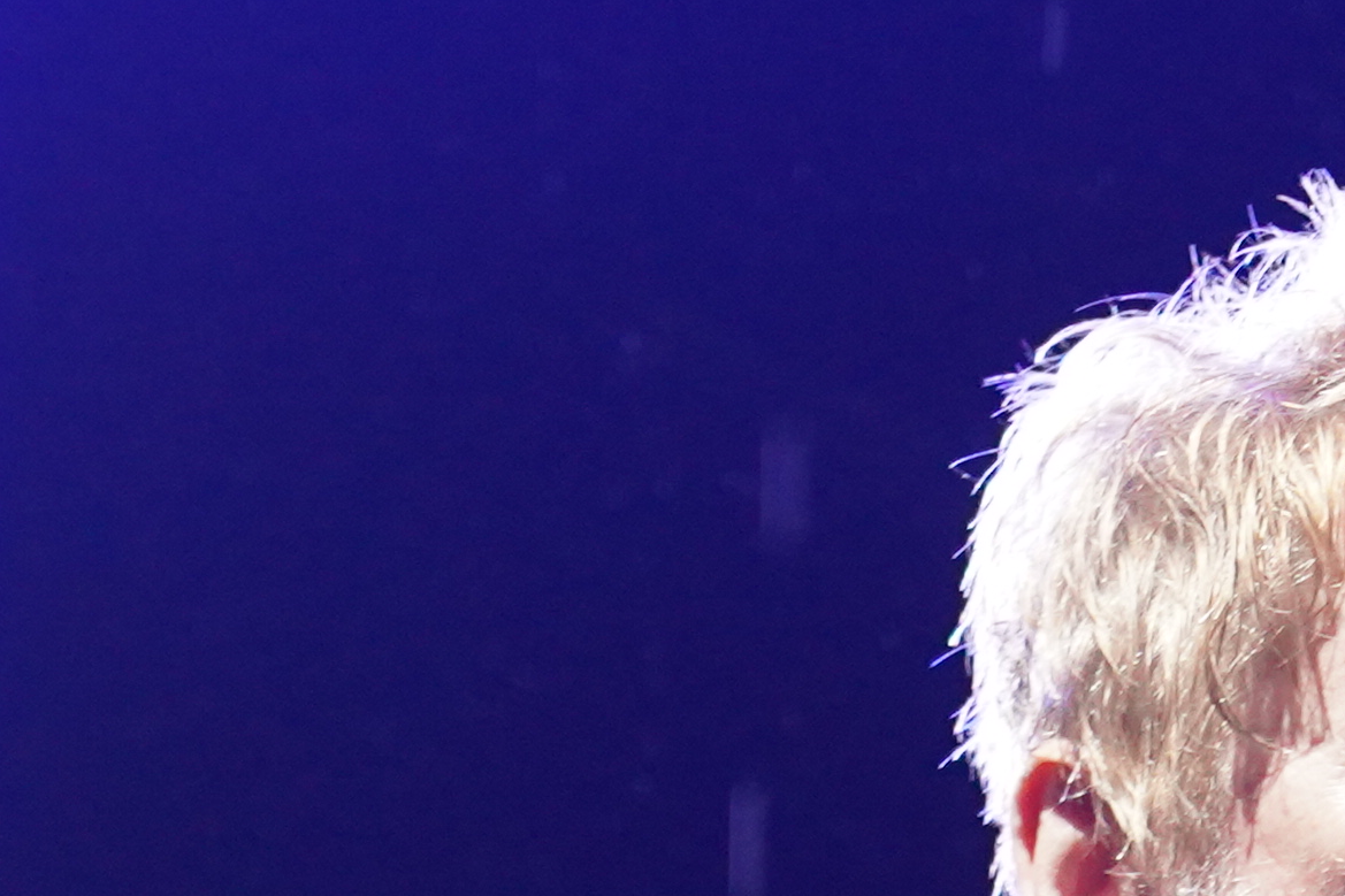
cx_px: 1628
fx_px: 20133
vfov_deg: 2.5
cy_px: 1947
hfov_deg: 3.8
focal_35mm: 539
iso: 3200
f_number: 4
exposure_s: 1/160
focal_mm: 105
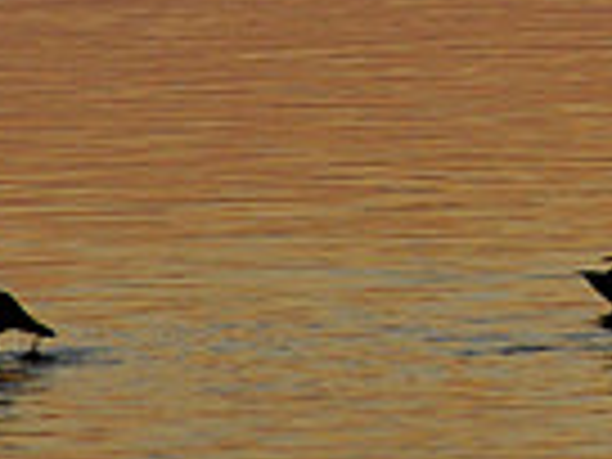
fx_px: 21711
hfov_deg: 1.6
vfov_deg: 1.2
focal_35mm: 1228
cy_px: 110
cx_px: 554
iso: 800
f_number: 6.3
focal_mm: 200
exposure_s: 1/800
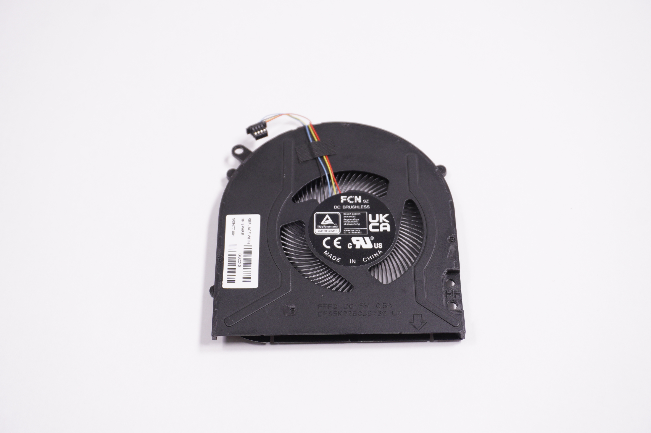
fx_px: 921
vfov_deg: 26.4
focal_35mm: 51
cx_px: 326
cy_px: 216
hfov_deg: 38.9
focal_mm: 34
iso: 400
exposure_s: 1/200
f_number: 5.6
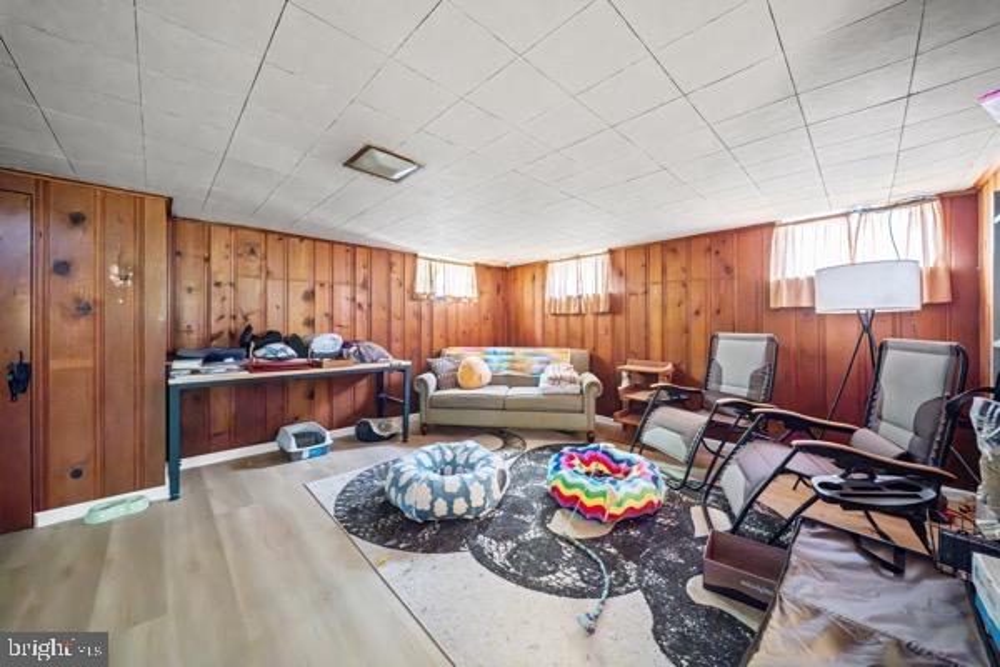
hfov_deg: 112.6
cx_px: 500
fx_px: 333
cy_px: 334
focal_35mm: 12
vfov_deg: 90.0
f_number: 7.1
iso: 5000
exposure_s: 1/10
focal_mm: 12
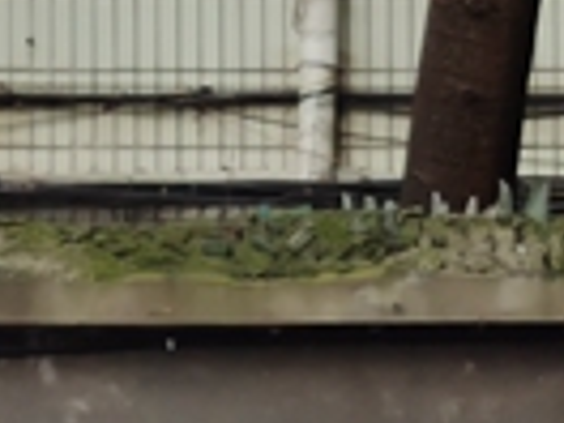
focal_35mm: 243
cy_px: 662
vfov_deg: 6.0
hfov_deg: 7.6
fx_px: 3959
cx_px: 1312
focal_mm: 5.58
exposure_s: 1/100
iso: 125
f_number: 1.8
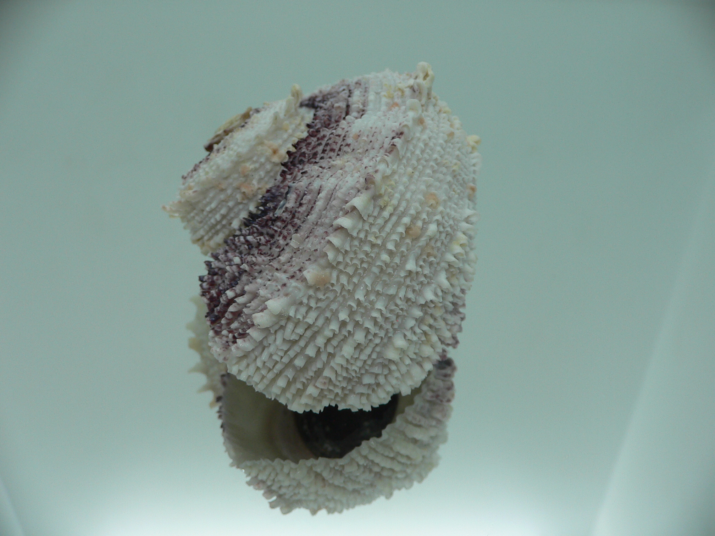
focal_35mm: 35
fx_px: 723
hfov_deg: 52.6
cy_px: 268
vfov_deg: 40.7
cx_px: 358
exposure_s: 1/60
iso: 80
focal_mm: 4.6
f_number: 2.8
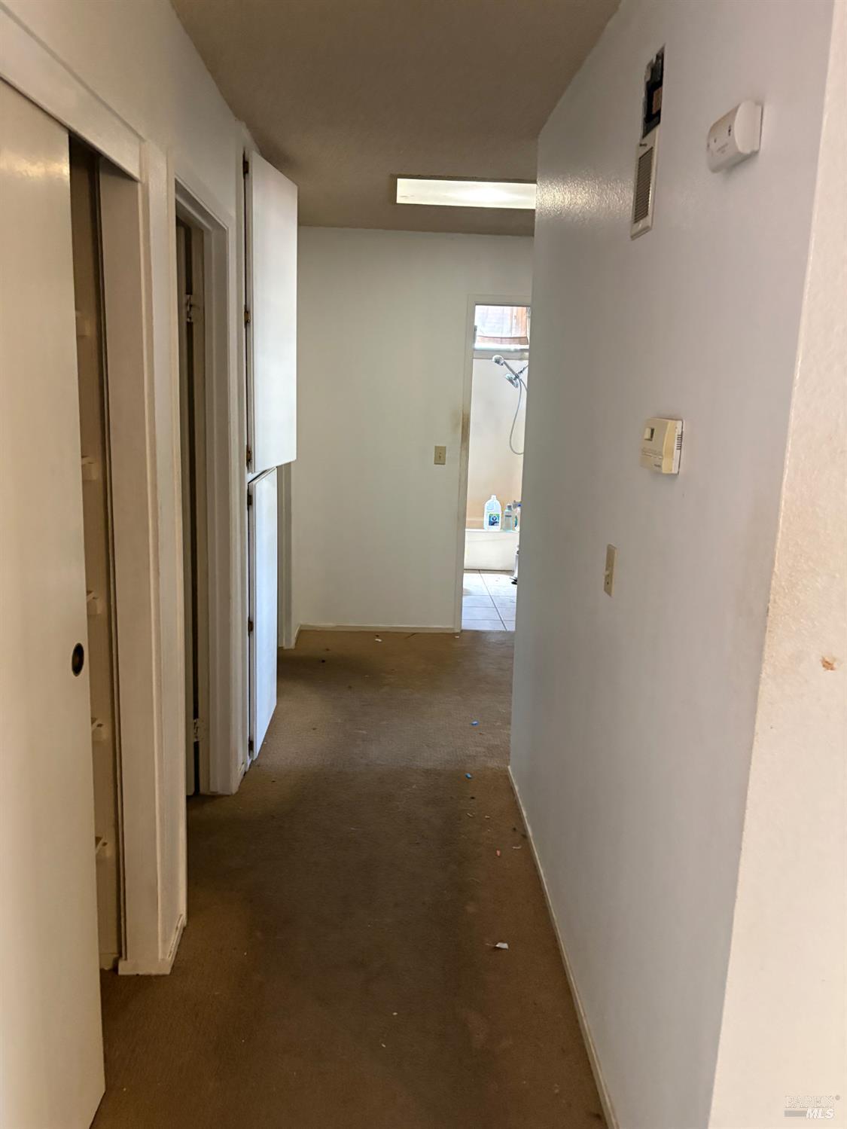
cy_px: 564
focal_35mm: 26
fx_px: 848
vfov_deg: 67.3
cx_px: 424
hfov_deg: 53.1
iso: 500
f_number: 1.6
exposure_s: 1/40
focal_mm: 5.96
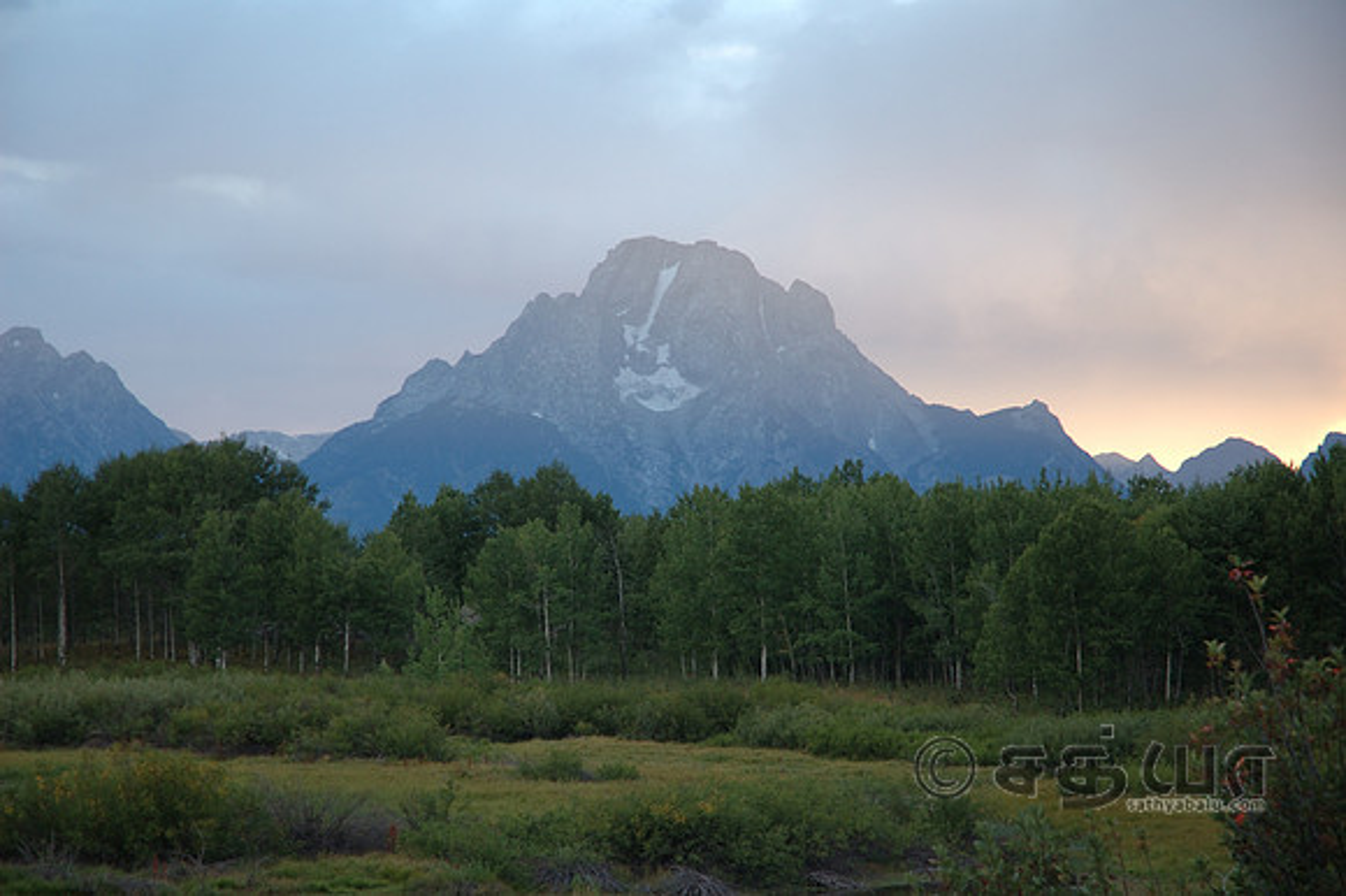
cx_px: 673
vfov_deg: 13.0
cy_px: 448
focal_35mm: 105
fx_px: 3923
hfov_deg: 19.5
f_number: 4.5
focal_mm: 70
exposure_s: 1/60
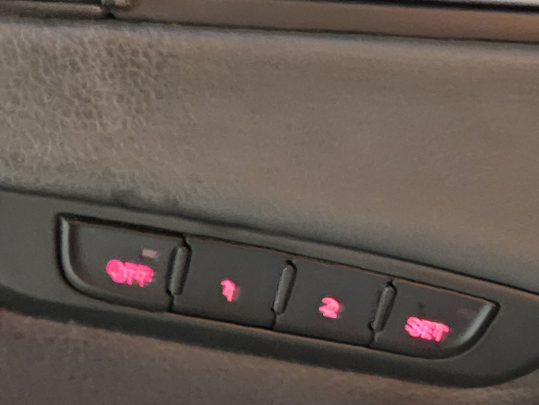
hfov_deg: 21.9
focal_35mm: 87
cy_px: 385
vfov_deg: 16.7
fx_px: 1355
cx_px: 504
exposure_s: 1/15
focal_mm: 5.4
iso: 1600
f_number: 1.8
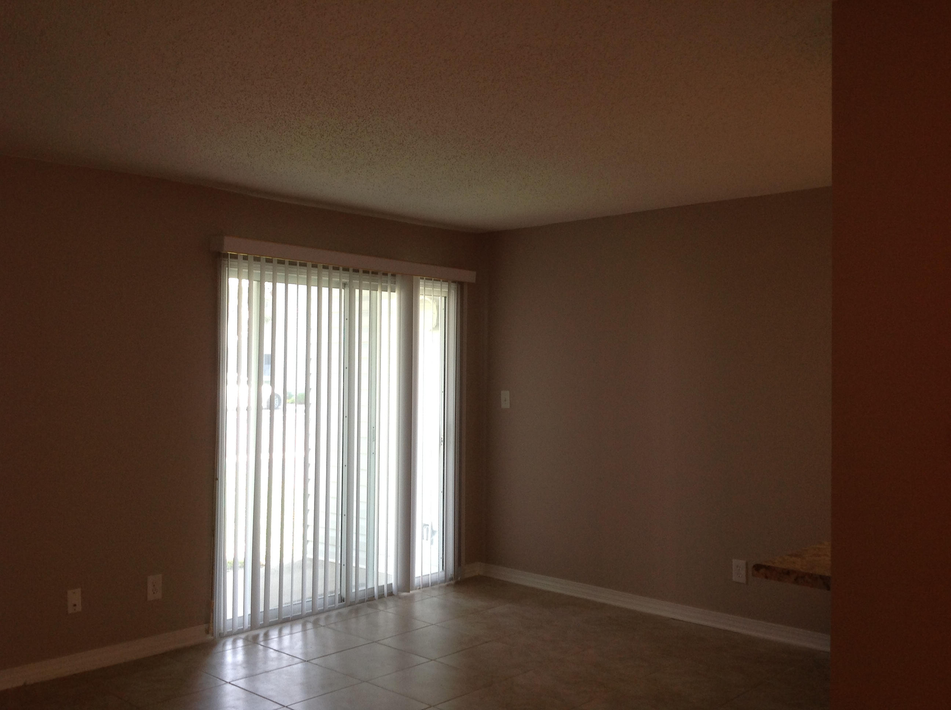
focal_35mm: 35
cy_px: 355
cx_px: 476
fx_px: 960
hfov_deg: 52.7
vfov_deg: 40.6
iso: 64
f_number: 2.4
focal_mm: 4.28
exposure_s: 1/60
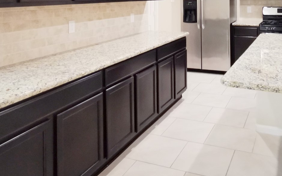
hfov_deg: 52.0
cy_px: -1
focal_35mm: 37
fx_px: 284
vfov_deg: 31.7
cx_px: 183
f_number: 2.2
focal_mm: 2.35
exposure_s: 1/17.1
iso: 640
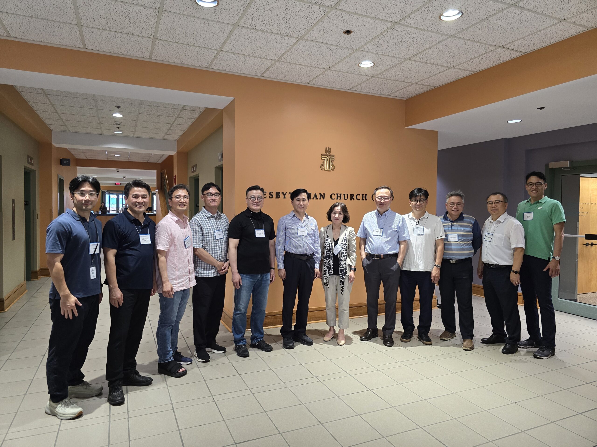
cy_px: 224
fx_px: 397
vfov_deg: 58.9
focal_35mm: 23
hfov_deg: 73.9
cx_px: 298
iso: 500
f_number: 1.7
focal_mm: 6.3
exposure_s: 1/120
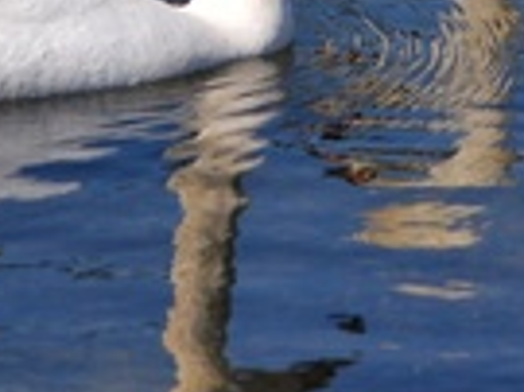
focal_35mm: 929
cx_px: 361
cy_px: -113
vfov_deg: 1.6
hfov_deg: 2.1
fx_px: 14052
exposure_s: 1/1000
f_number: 5.3
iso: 100
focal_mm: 145
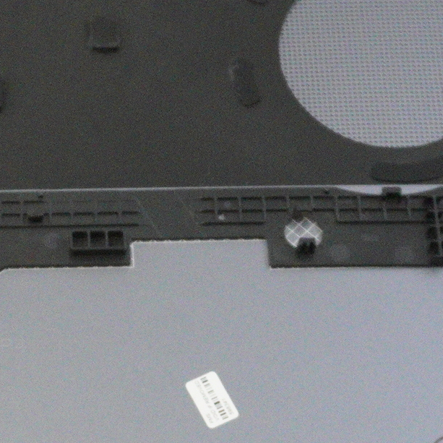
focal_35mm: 135
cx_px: -38
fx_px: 1955
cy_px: 258
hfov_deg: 12.7
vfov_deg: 12.9
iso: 6400
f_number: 5.6
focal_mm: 26
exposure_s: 1/320
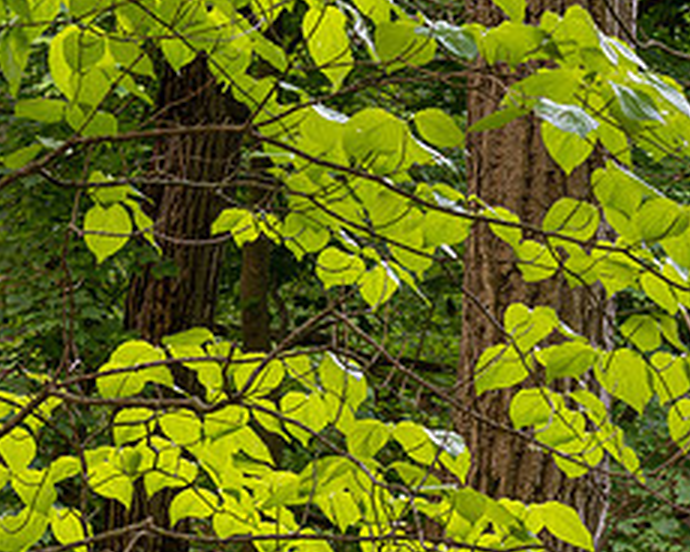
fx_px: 5861
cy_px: 560
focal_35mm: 287
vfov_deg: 5.4
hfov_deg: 6.7
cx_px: 315
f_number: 13
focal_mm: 81
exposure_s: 2.5
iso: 100
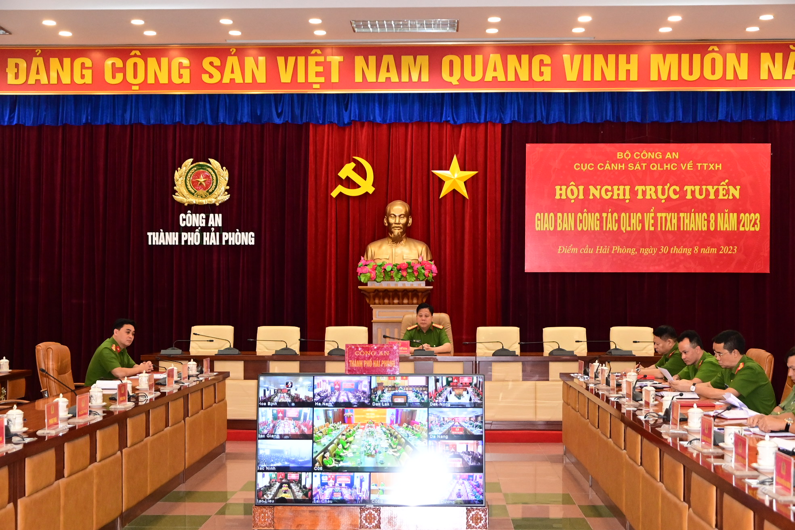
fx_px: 1148
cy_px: 265
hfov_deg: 38.2
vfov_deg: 26.0
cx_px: 398
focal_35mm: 52
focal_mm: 35
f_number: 4.5
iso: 3200
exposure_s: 1/200
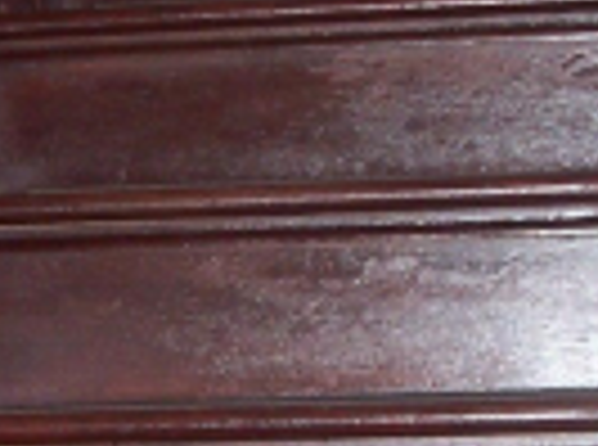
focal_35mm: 171
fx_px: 2946
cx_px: 106
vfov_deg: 8.6
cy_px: 401
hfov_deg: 11.5
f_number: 2.7
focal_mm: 5.6
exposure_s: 1/60
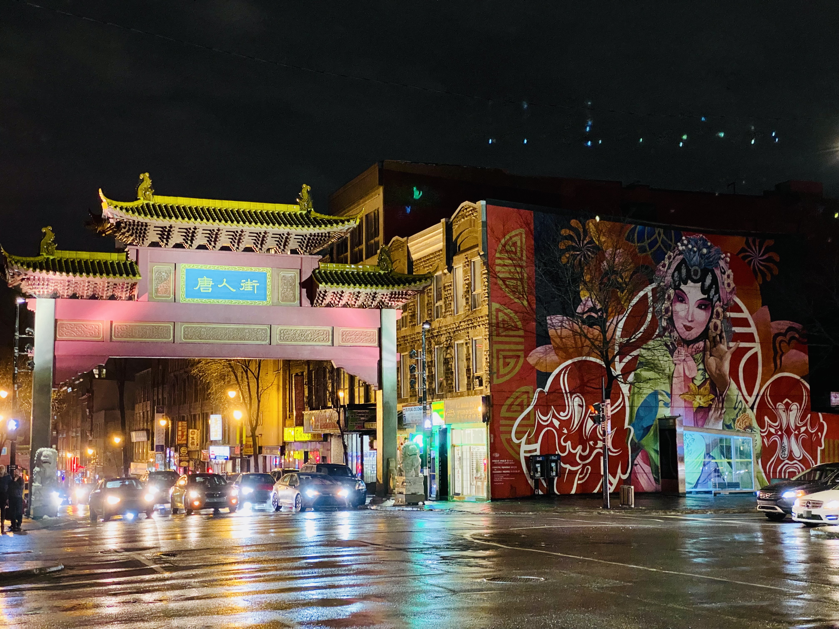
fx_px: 1260
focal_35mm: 52
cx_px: 420
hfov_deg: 36.8
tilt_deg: +5.8
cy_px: 314
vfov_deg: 28.0
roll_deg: +0.1
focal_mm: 6
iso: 800
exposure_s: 1/30
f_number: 2
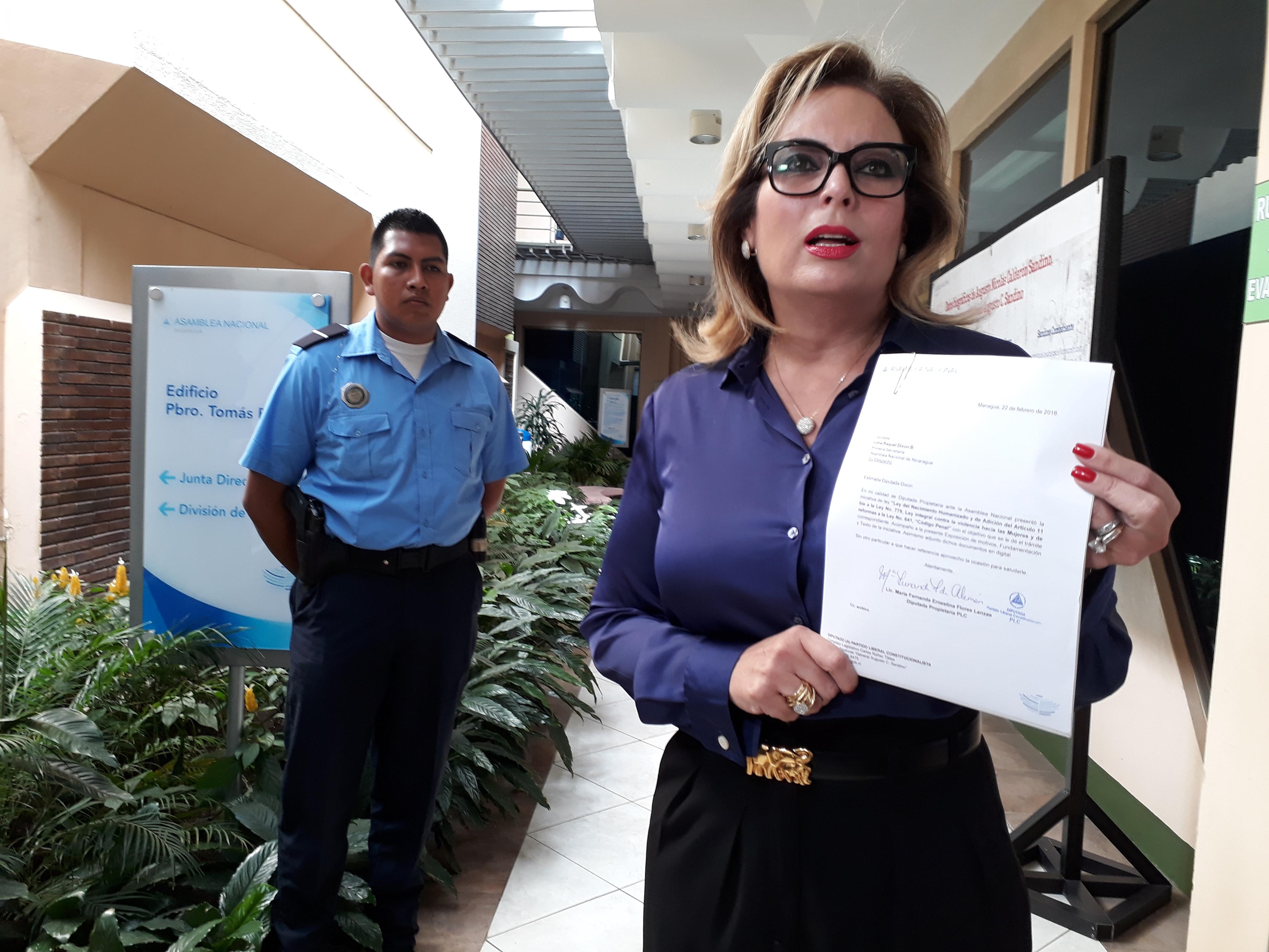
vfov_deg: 51.4
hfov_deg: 65.3
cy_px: 476
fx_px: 990
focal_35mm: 27
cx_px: 634
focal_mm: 3.6
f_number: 1.9
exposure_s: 1/30
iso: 64
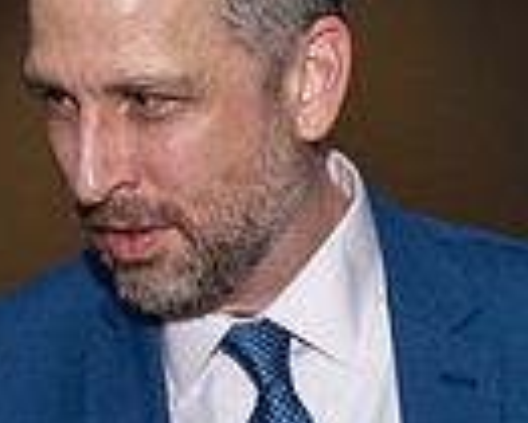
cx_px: -2
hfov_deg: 8.3
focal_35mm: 231
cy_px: 643
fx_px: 3612
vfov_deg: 6.6
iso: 500
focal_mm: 28
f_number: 6.3
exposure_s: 1/250
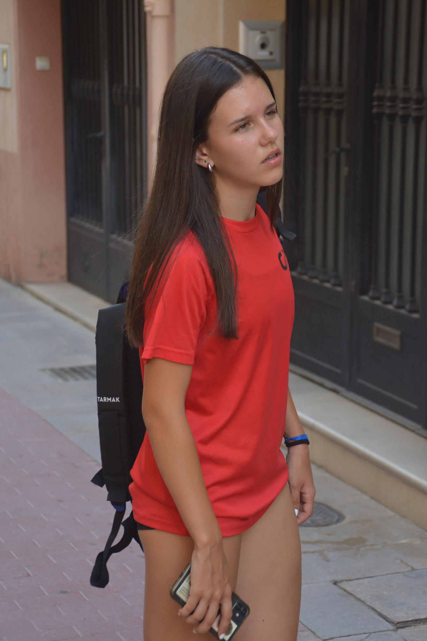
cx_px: 213
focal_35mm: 95
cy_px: 316
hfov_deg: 14.4
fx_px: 1691
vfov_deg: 21.5
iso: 560
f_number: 5.3
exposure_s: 1/250
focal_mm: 62
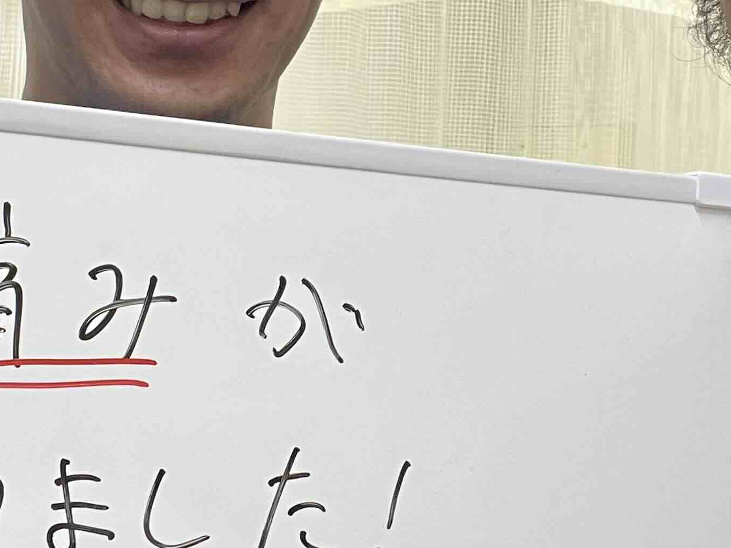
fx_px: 1436
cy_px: 140
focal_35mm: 68
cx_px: 349
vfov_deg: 21.4
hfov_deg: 28.6
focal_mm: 2.71
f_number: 2.2
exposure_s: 1/50
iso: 160
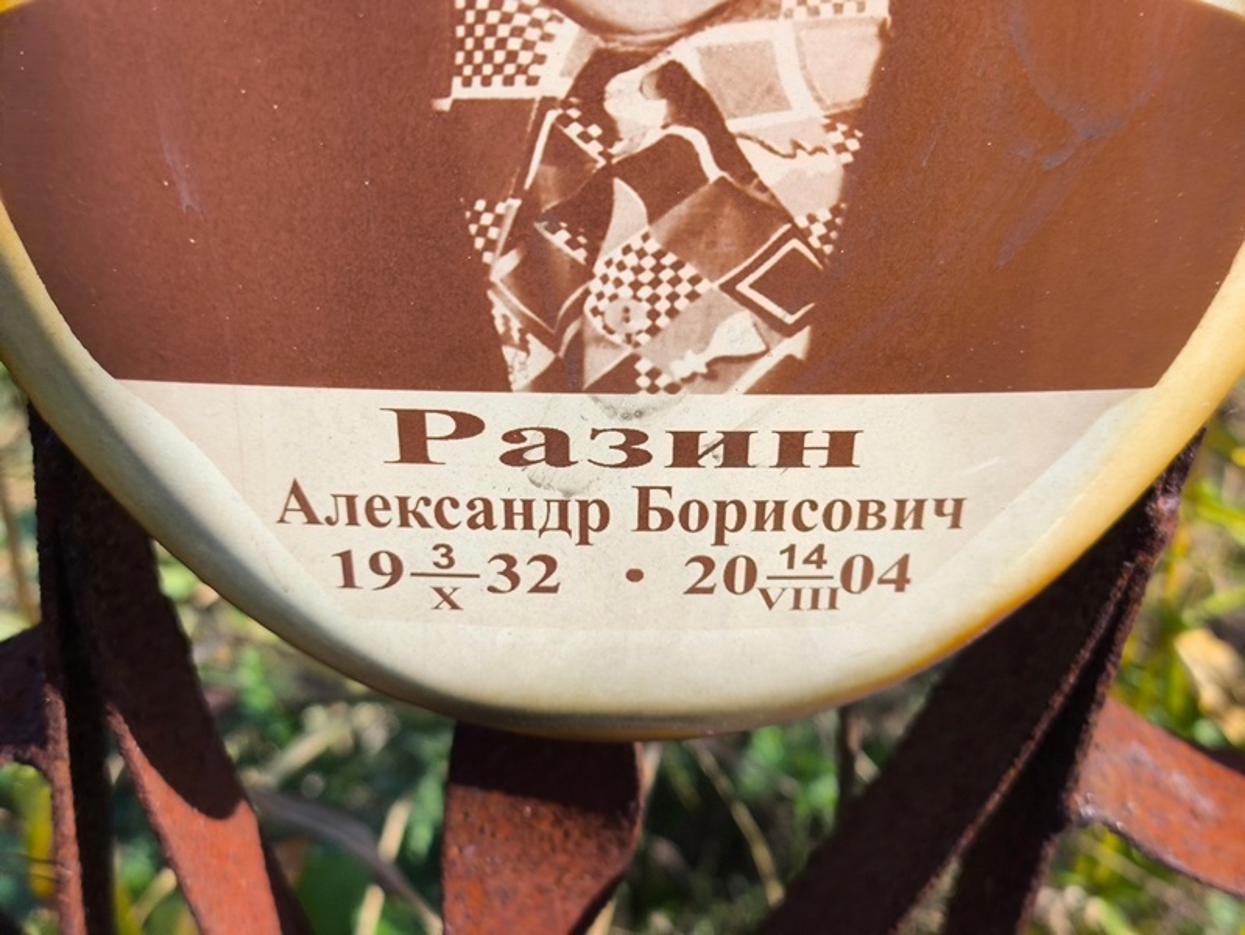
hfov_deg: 38.2
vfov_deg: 29.1
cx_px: 622
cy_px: 468
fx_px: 1799
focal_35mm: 50
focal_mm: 4.71
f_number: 1.7
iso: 50
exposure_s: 1/532
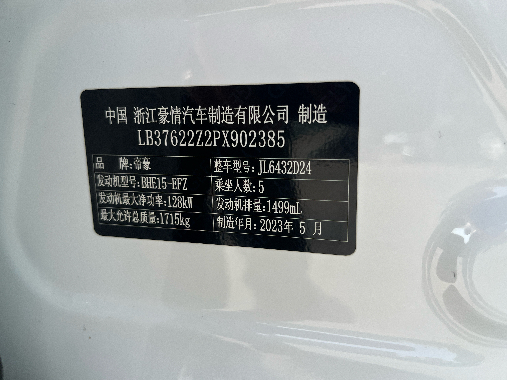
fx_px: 381
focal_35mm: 26
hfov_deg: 67.3
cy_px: 190
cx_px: 254
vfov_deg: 53.1
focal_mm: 5.1
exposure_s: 1/1266
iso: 50
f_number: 1.6
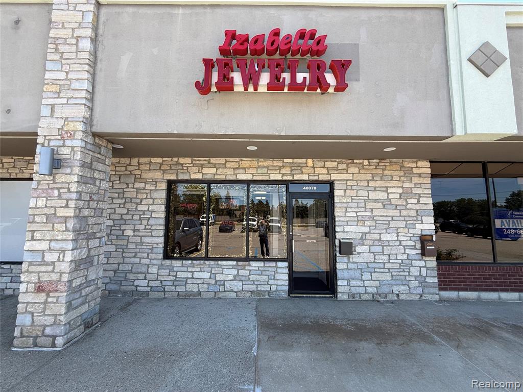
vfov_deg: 85.7
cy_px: 196
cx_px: 262
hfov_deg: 102.1
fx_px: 212
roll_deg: -0.1
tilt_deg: +6.4
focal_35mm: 14
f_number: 2.2
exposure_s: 1/328
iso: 50
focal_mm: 2.22
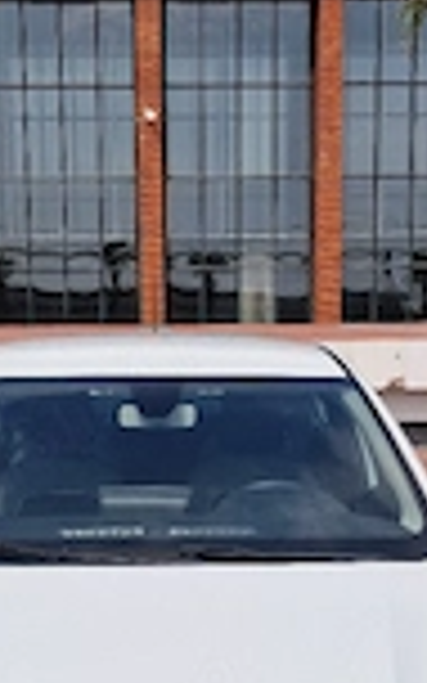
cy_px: 467
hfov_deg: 20.3
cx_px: 180
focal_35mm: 64
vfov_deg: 31.7
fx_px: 1192
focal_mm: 5.4
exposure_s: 1/3333
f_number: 1.8
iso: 50
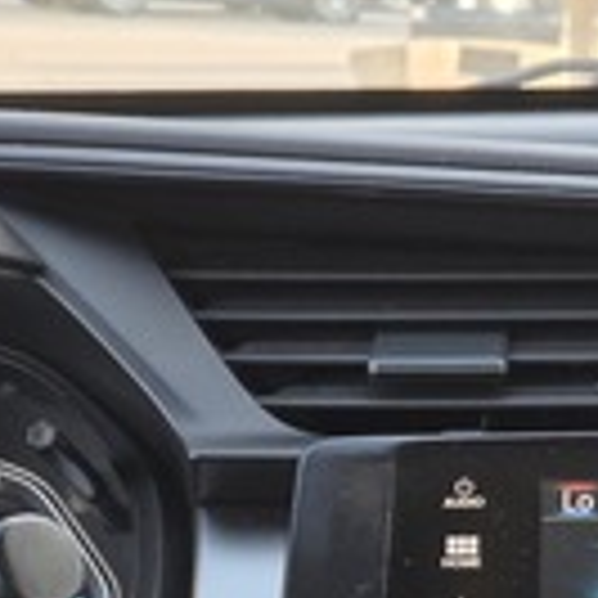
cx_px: 845
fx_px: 3753
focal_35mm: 192
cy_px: 641
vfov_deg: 9.0
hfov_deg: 8.9
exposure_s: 1/120
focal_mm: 7
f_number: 2.4
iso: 125
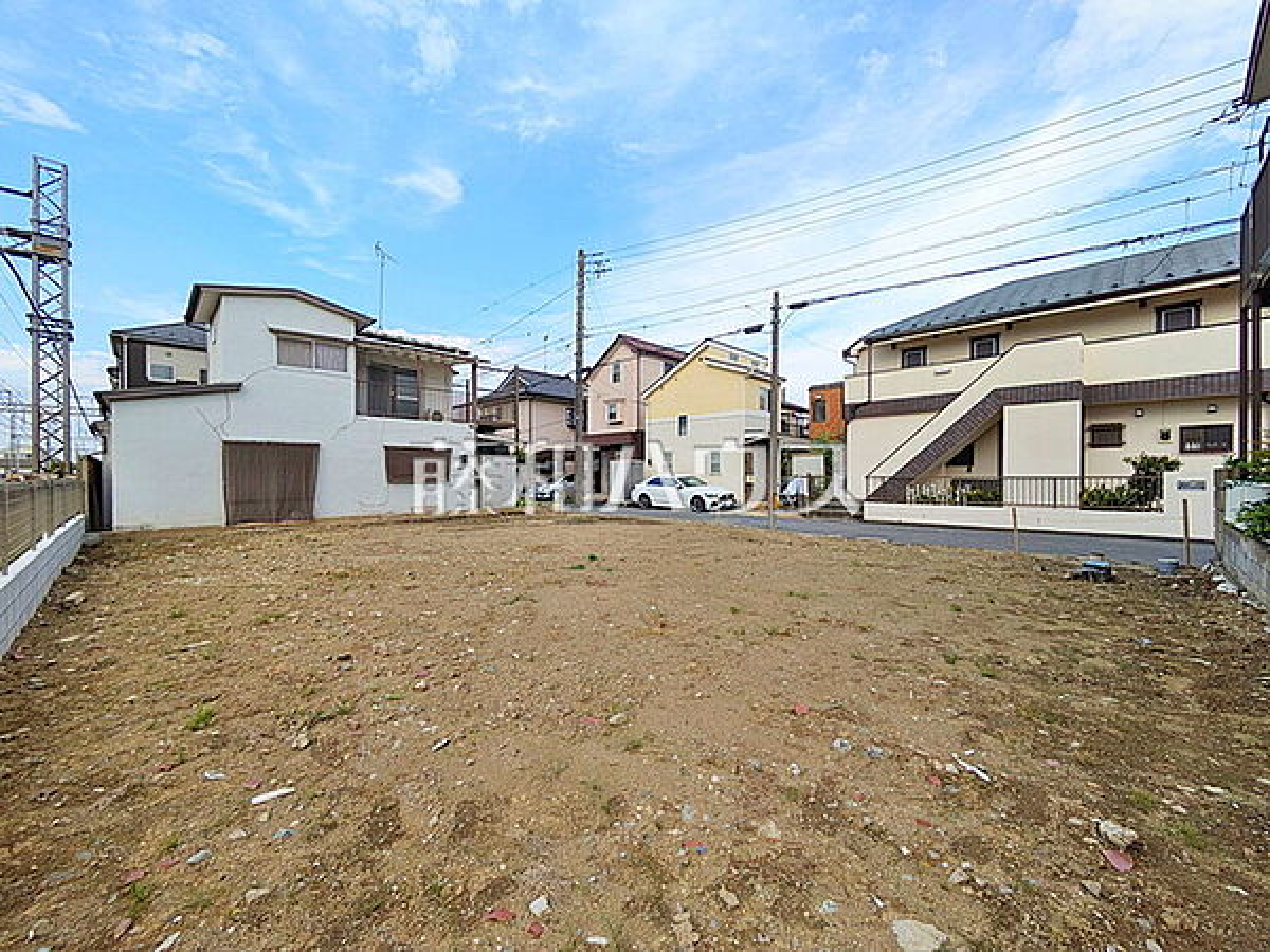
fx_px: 514
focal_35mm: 14
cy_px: 476
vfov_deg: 85.7
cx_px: 635
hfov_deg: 102.1
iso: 50
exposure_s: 1/1160
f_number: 2.2
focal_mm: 1.83
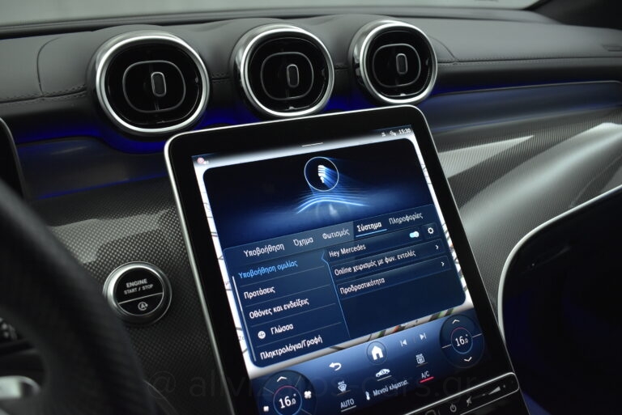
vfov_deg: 40.0
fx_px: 570
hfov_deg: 57.2
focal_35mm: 33
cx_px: 311
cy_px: 208
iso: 1600
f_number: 3.8
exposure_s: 1/100
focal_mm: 22
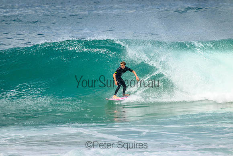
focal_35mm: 800
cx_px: 116
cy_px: 78
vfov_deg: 1.7
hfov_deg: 2.6
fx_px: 5179
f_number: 11
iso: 1000
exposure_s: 1/2000
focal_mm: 800
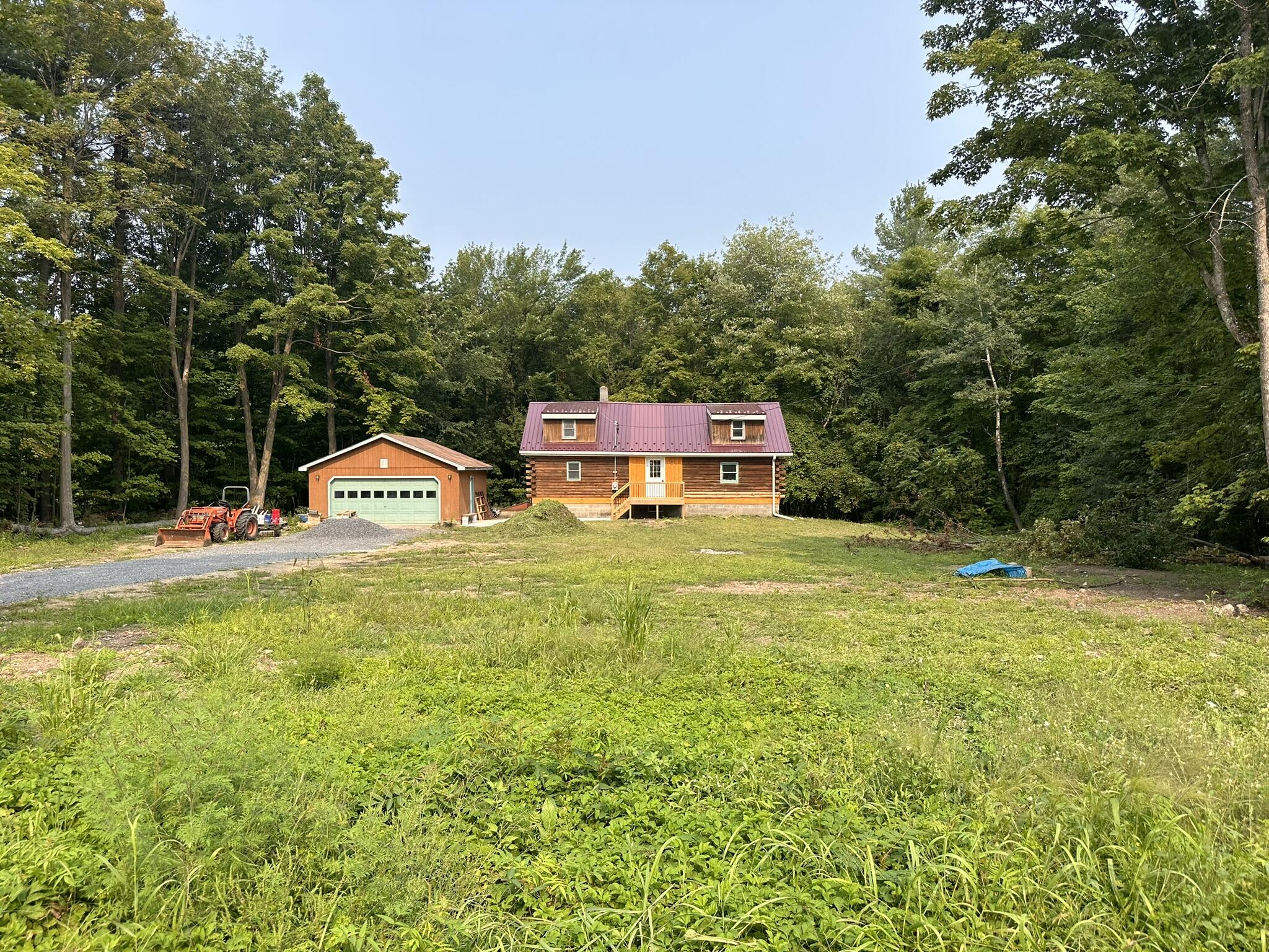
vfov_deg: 56.8
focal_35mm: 24
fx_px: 880
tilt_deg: -0.7
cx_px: 634
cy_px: 476
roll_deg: +0.8
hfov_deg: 71.6
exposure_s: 1/1751
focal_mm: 6.86
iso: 80
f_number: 1.78
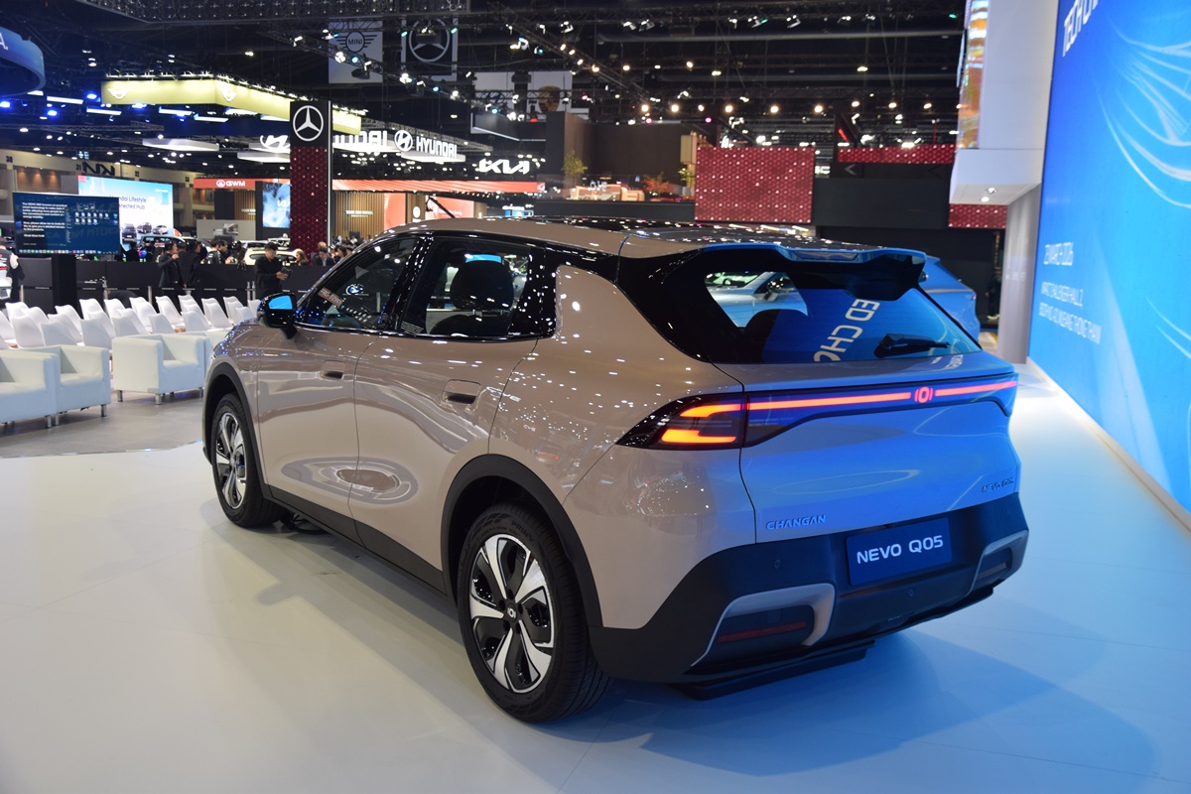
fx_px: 1092
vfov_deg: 40.0
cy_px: 397
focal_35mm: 33
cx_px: 596
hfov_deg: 57.2
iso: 400
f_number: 4.5
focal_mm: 22
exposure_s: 1/80
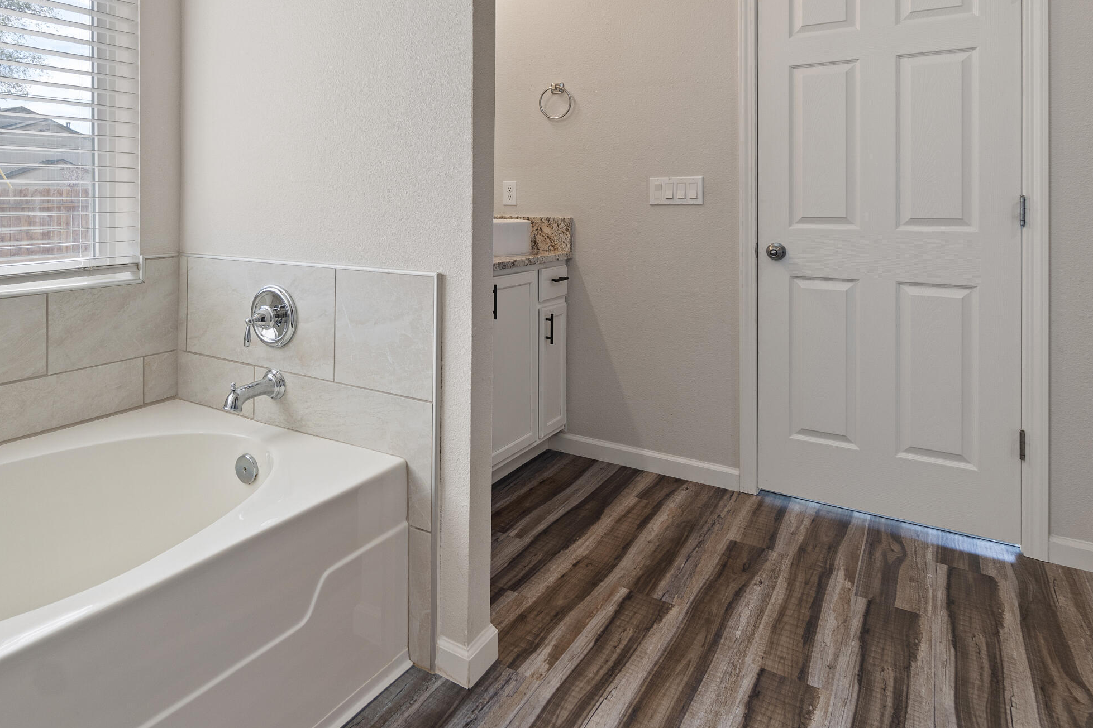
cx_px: 375
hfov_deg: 74.1
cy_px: 199
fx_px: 698
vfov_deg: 53.1
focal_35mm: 23
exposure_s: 1/5
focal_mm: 10
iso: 100
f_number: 7.1
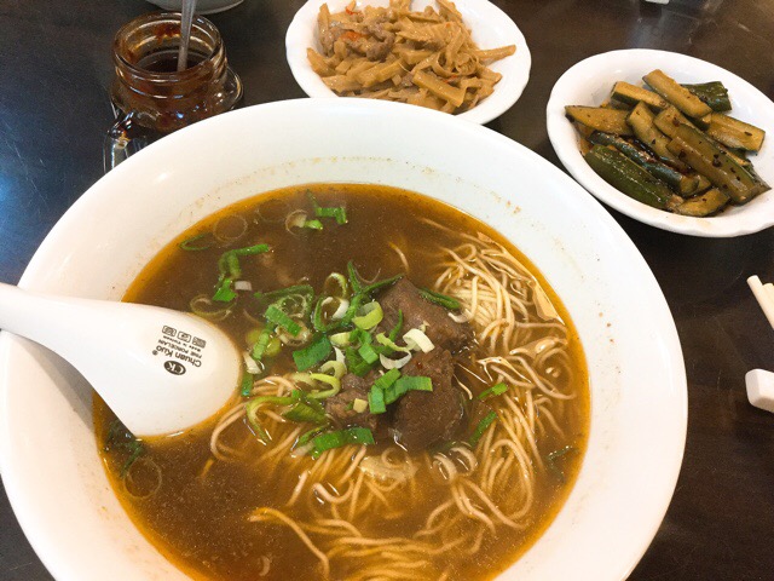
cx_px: 387
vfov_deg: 45.4
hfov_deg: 58.4
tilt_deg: -55.7
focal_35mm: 31
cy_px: 290
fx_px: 693
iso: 125
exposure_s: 1/30
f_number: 2.4
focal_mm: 3.3
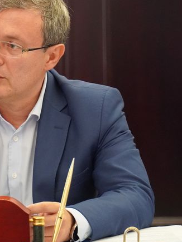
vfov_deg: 9.3
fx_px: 1487
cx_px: 13
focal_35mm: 212
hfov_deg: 7.0
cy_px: 109
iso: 5000
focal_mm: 80
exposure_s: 1/160
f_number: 4
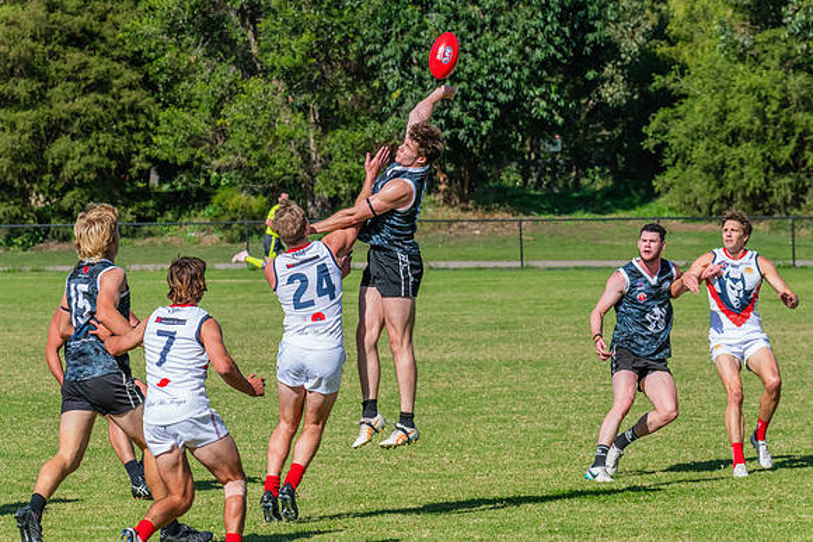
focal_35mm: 240
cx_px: 406
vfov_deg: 5.7
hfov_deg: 8.6
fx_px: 5421
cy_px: 271
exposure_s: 1/1600
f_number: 16
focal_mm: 240
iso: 1600
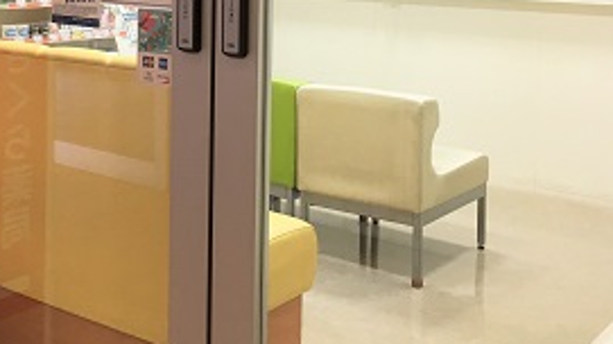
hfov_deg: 36.7
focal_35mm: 56
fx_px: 910
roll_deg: -1.7
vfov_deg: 20.7
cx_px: 183
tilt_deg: -2.6
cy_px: 5
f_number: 2.2
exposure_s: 1/40
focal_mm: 4.15
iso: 32
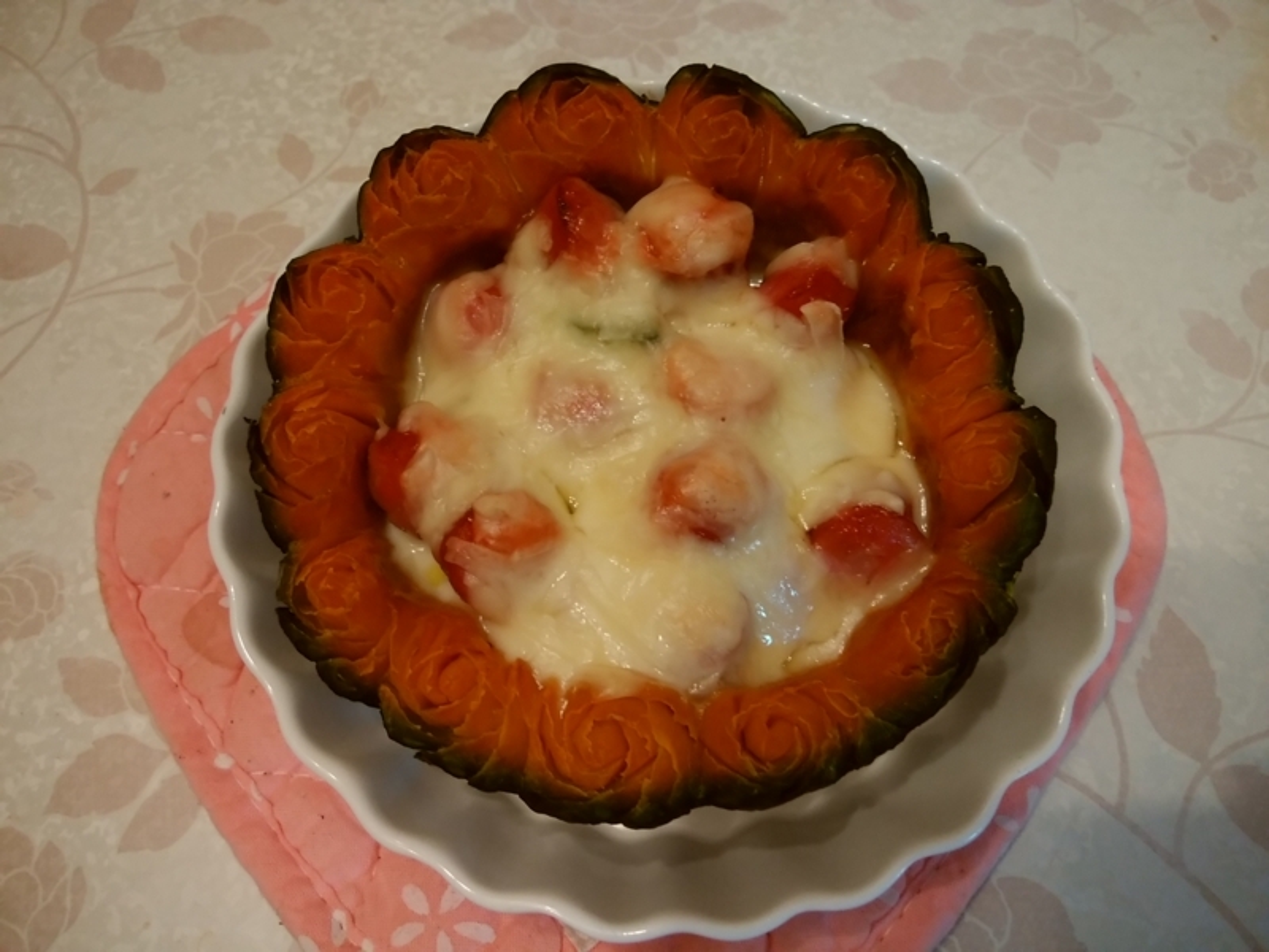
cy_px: 476
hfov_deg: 76.4
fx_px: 807
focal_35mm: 22
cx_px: 634
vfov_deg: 61.1
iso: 80
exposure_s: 1/25
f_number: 2
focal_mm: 3
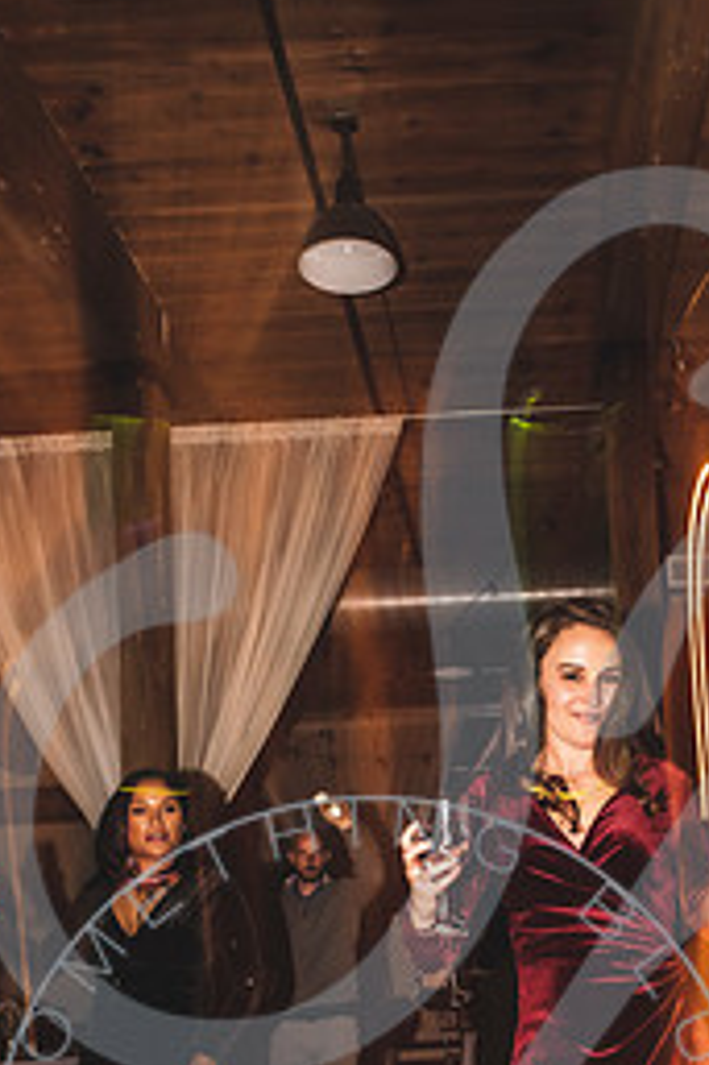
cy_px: 866
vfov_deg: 44.0
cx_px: 560
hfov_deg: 31.1
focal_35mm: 42
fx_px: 1242
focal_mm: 24
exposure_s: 1/6
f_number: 11
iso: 1000
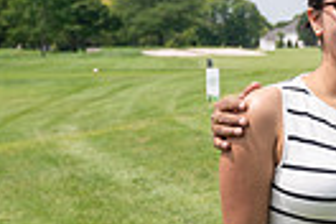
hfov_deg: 10.7
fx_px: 1596
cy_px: 193
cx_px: 728
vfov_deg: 8.0
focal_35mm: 171
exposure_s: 1/1000
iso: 250
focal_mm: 39
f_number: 5
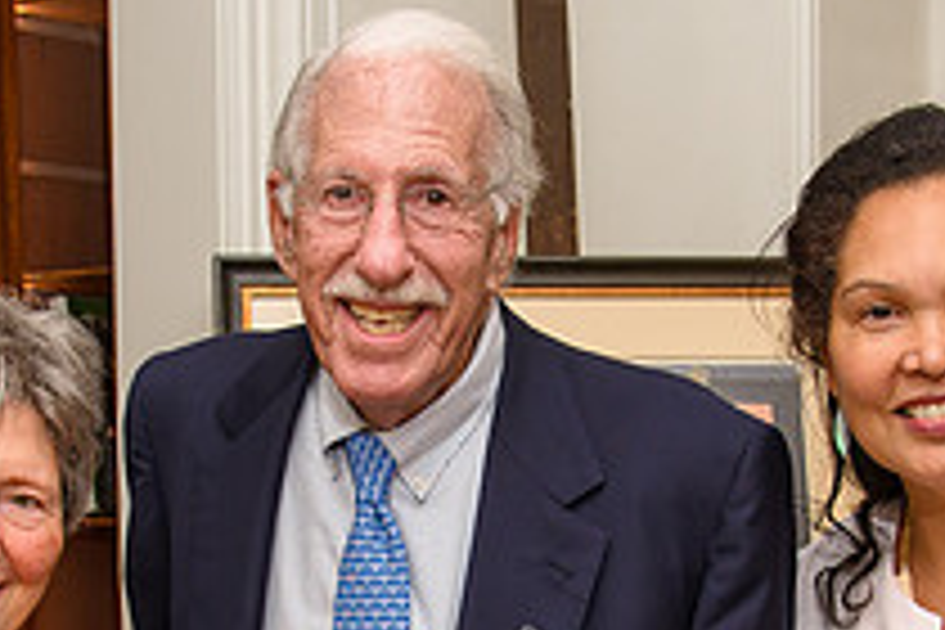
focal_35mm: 94
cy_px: 682
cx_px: 453
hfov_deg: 21.7
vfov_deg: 14.2
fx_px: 2467
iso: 800
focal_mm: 30
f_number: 5.6
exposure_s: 1/50
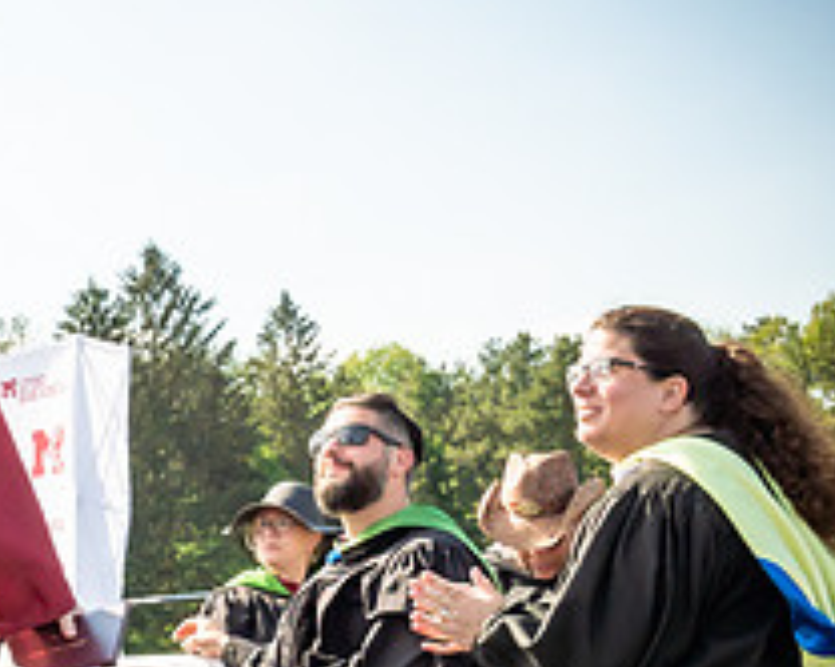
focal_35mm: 78
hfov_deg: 22.0
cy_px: 627
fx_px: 1926
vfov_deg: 19.2
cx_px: -247
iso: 200
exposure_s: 1/800
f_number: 7.1
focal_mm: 17
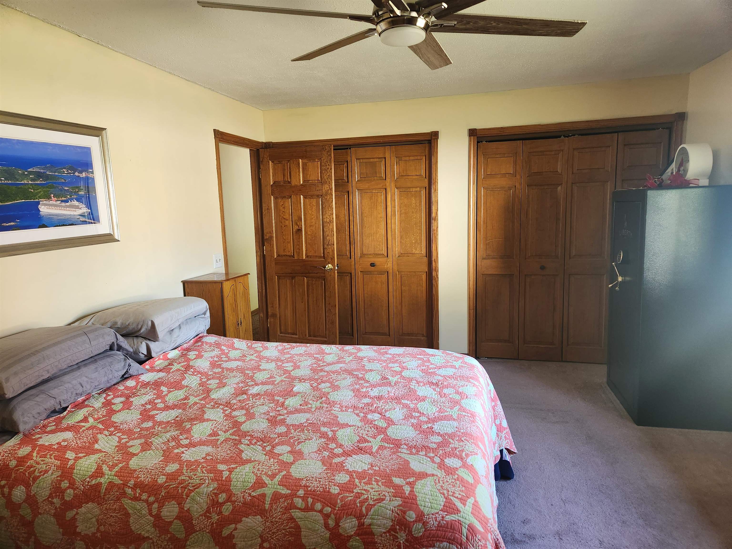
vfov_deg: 58.9
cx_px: 366
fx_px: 486
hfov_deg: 73.9
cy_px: 274
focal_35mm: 23
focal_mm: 5.4
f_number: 1.8
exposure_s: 1/120
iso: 250
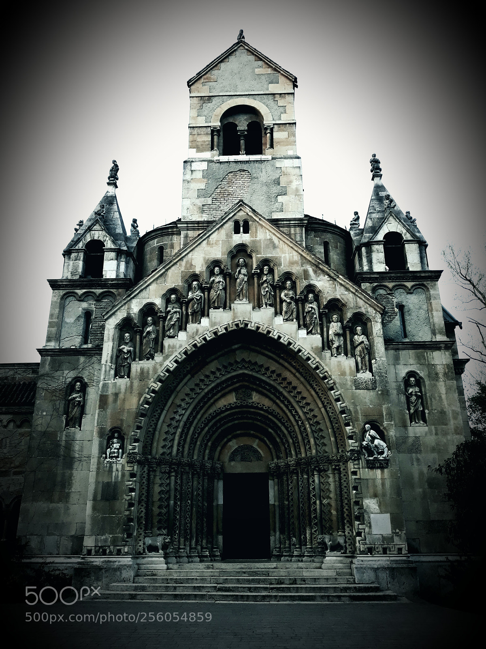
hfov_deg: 51.4
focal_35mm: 27
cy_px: 324
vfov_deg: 65.3
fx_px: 505
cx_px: 243
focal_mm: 3.71
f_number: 1.7
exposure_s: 1/100
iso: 80
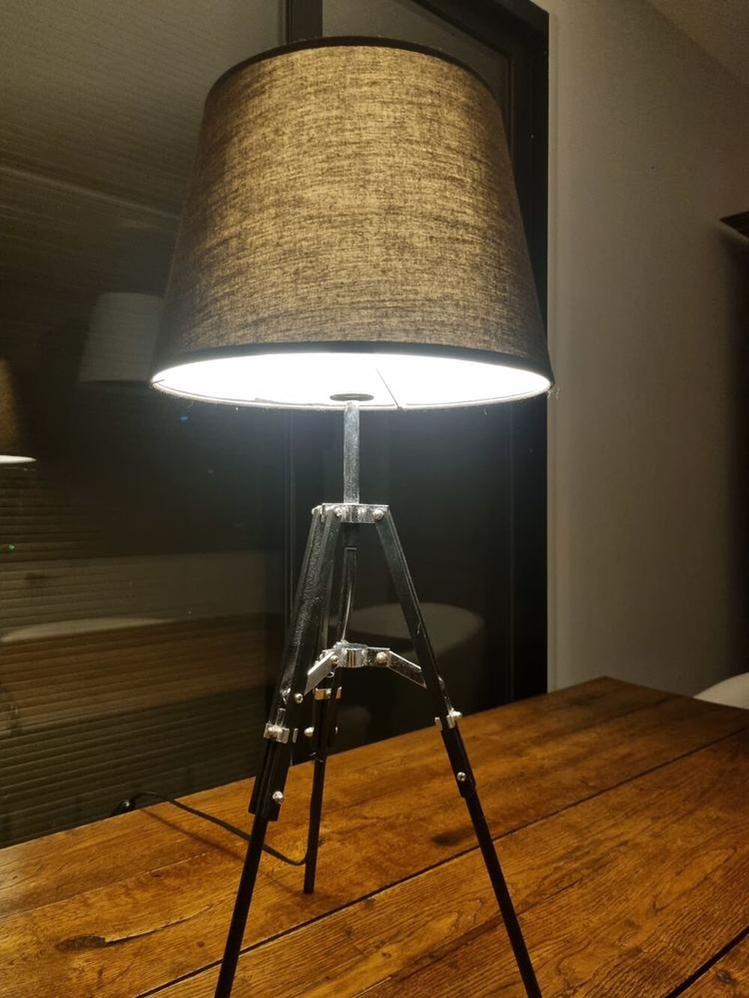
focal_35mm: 26
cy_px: 499
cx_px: 374
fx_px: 750
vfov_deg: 67.3
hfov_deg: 53.1
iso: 640
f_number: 1.8
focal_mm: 5.4
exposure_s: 1/33
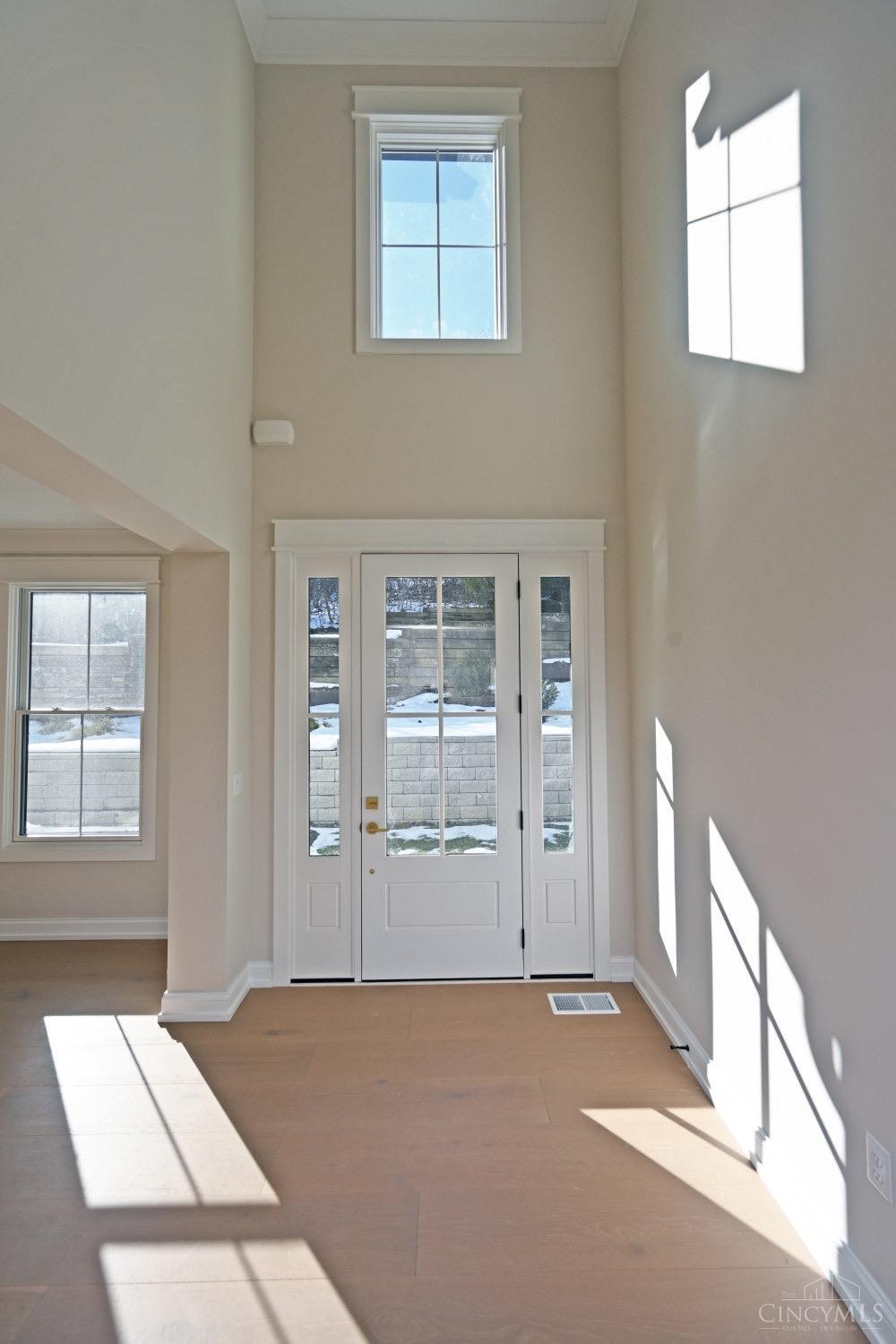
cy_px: 672
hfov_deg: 81.2
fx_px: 523
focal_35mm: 14
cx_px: 448
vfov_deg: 104.3
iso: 100
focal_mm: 14
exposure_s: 1/160
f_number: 7.1
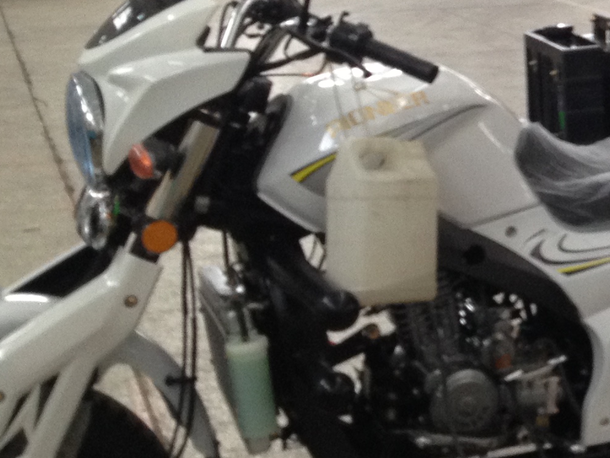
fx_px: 2027
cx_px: 965
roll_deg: -1.1
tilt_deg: -11.0
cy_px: 17
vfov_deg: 12.7
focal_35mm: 115
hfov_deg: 15.5
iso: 100
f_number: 2.4
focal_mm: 4.28
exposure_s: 1/20
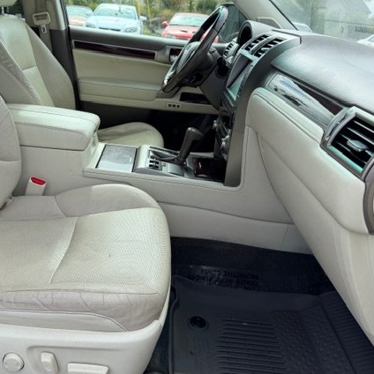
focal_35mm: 32
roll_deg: -5.5
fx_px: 391
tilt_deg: -21.6
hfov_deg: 50.7
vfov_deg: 51.0
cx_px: 146
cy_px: 166
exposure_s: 1/1493
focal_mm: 6.76
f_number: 1.78
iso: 80
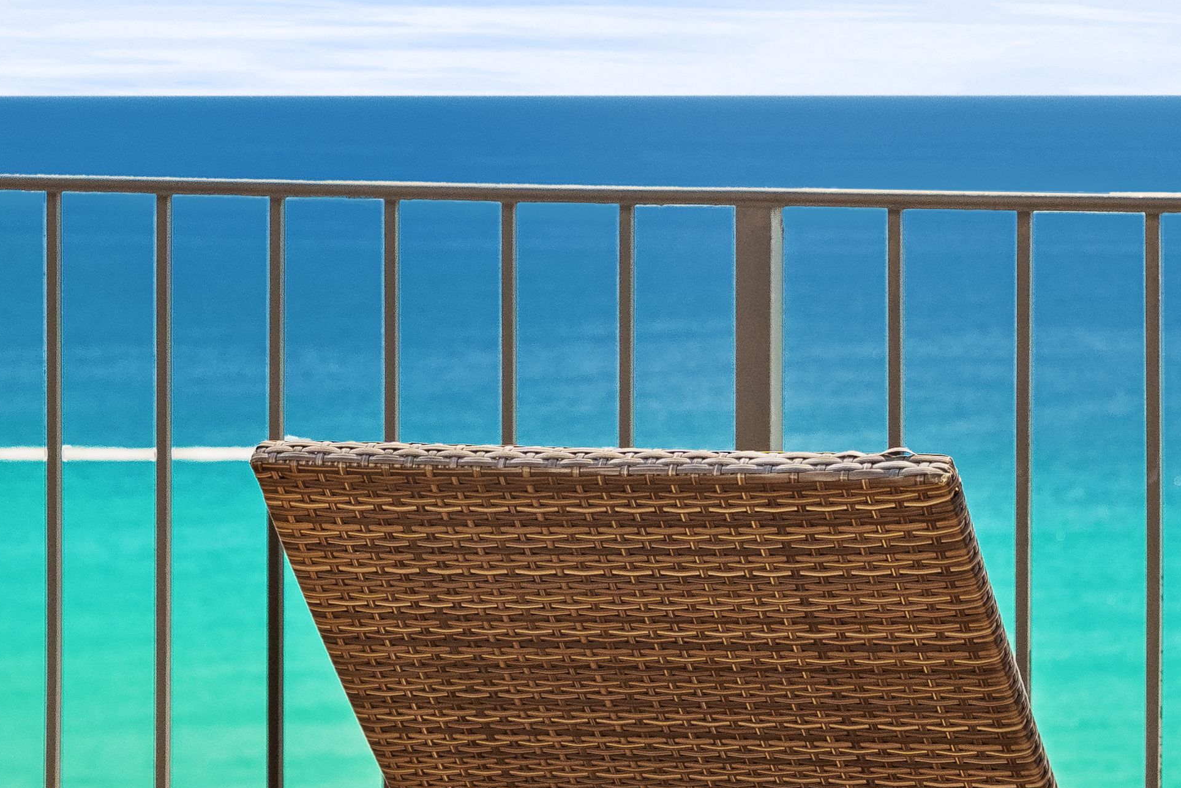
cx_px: 736
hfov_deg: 13.4
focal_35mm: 153
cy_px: 352
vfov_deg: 9.0
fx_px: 5019
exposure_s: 1/125
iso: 640
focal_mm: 50.4
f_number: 5.6
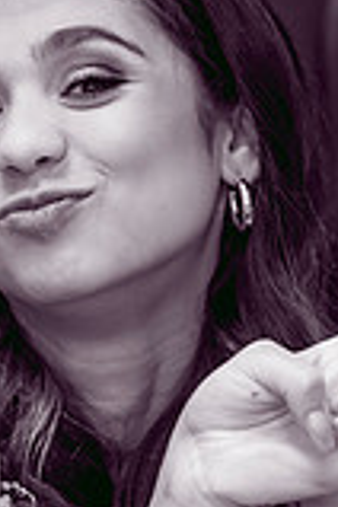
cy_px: 418
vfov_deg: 4.7
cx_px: 88
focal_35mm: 439
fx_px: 6182
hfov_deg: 3.1
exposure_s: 1/160
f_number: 4
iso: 1250
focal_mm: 155
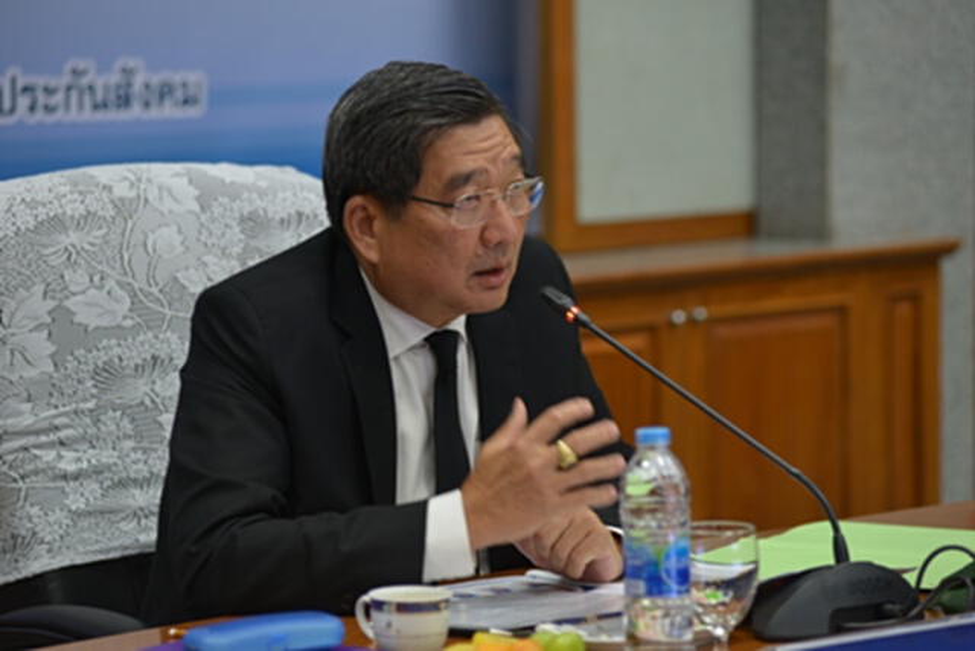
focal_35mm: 145
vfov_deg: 9.5
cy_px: 326
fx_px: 3928
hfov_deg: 14.2
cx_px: 488
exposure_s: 1/60
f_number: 4
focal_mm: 145
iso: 450
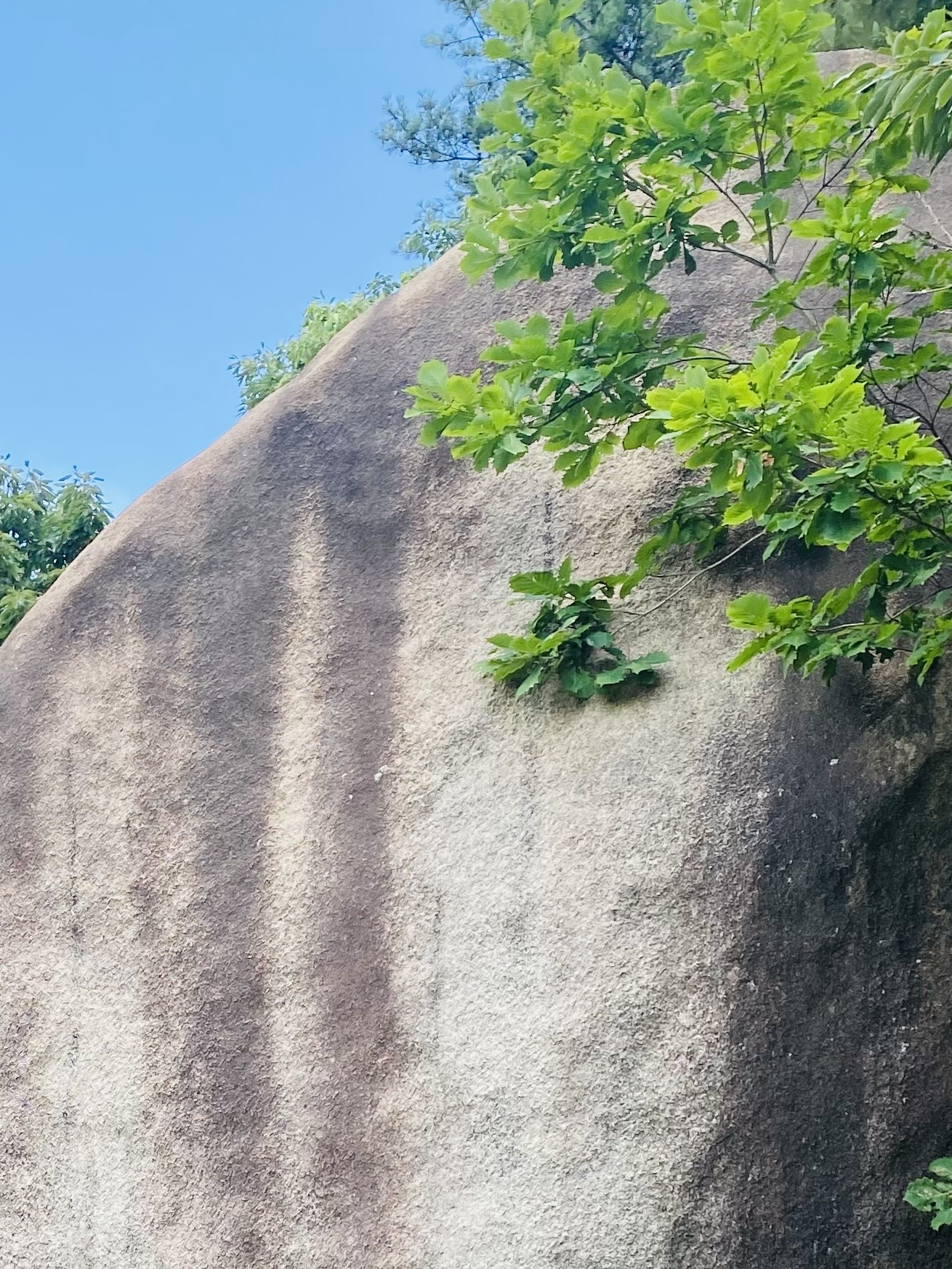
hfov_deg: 23.2
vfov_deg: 31.3
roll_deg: -1.5
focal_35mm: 60
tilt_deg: +26.6
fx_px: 2200
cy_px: 1029
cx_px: -50
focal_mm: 4.25
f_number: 1.8
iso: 32
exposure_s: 1/368
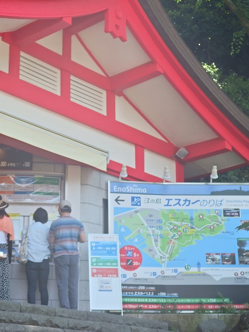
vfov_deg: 24.1
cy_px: 166
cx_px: 124
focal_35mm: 81
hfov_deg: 18.2
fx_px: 777
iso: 100
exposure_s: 1/400
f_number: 3.2
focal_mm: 14.4
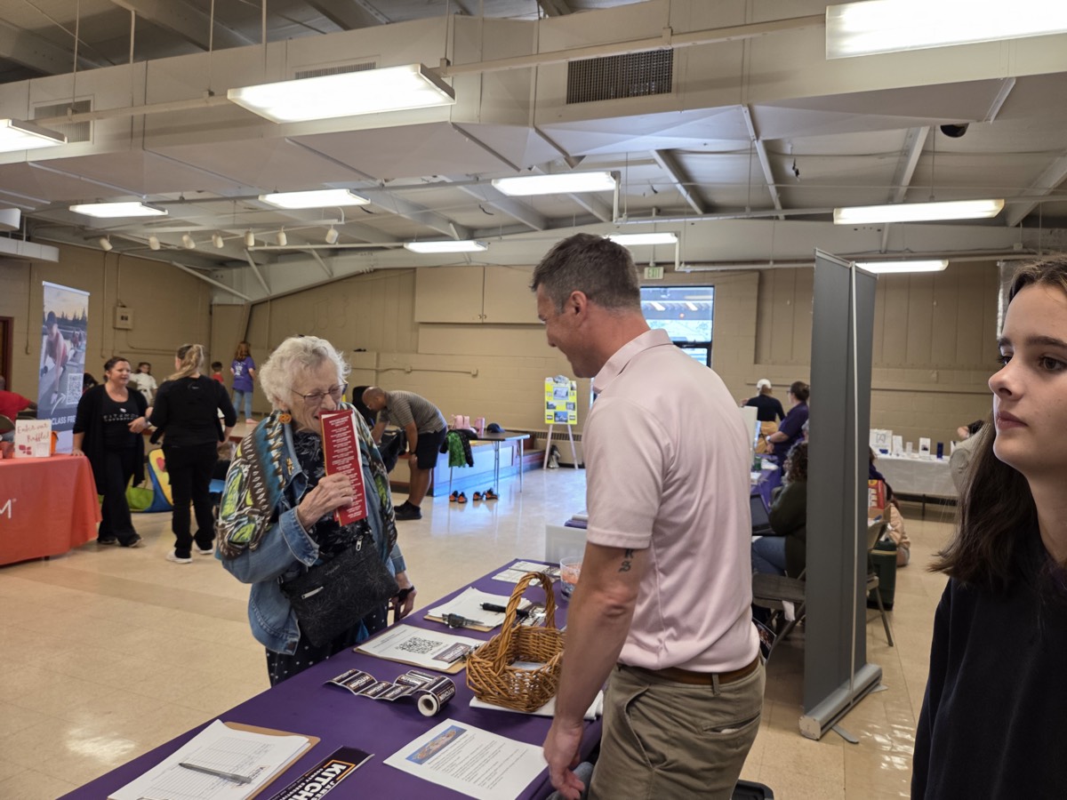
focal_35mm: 23
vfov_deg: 58.9
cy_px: 400
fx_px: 709
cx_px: 534
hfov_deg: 73.9
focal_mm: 5.4
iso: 200
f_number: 1.8
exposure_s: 1/120
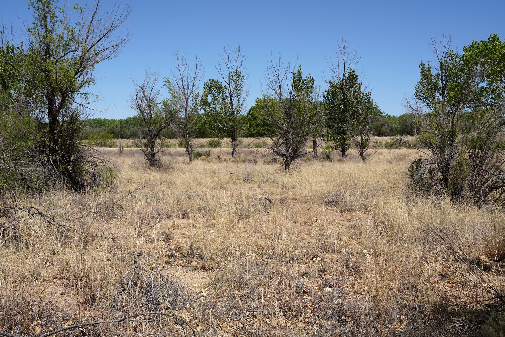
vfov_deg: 27.0
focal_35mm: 50
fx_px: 701
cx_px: 252
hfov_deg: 39.6
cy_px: 168
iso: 100
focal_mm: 50
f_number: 18
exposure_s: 1/100
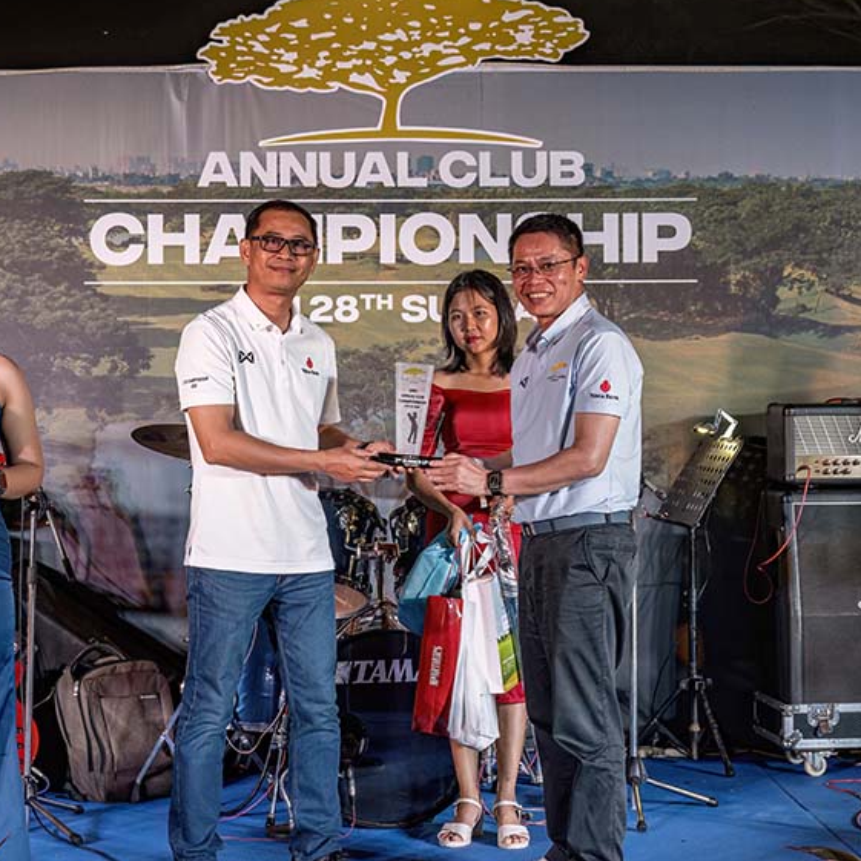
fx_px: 1801
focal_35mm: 64
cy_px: 445
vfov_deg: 26.9
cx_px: 424
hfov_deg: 26.9
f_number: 5.6
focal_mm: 44
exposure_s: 1/200
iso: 1400
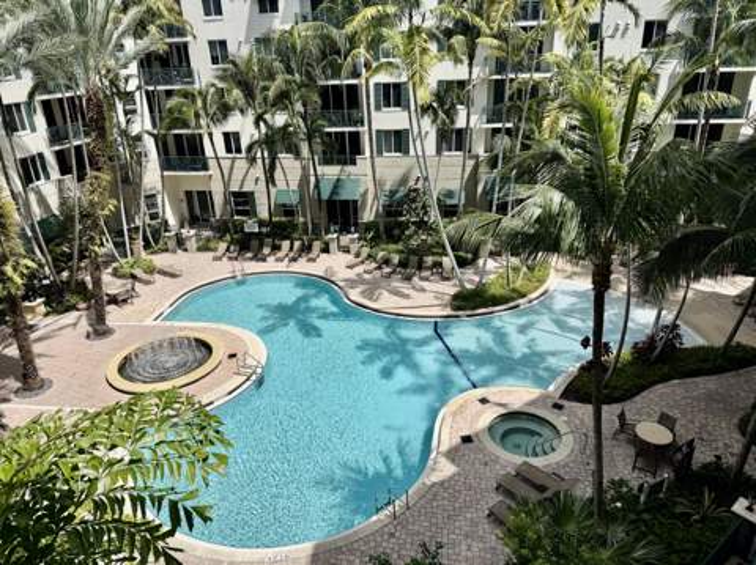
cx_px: 378
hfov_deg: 71.7
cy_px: 282
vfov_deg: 56.7
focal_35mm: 24
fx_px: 524
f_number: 1.78
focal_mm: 6.76
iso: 80
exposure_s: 1/6173
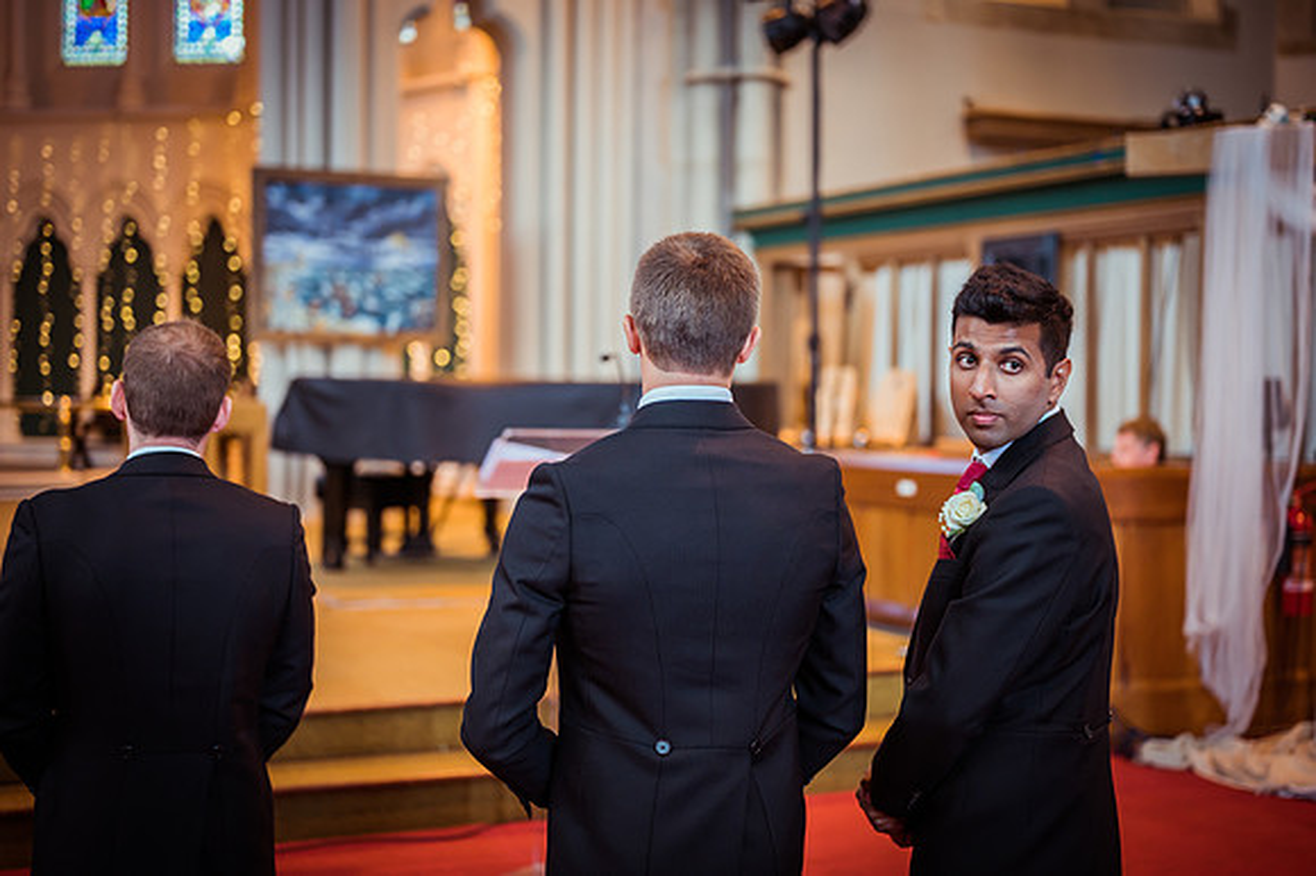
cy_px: 438
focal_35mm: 50
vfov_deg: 27.0
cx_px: 658
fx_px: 1827
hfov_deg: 39.6
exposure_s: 1/160
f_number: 1.8
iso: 800
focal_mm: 50
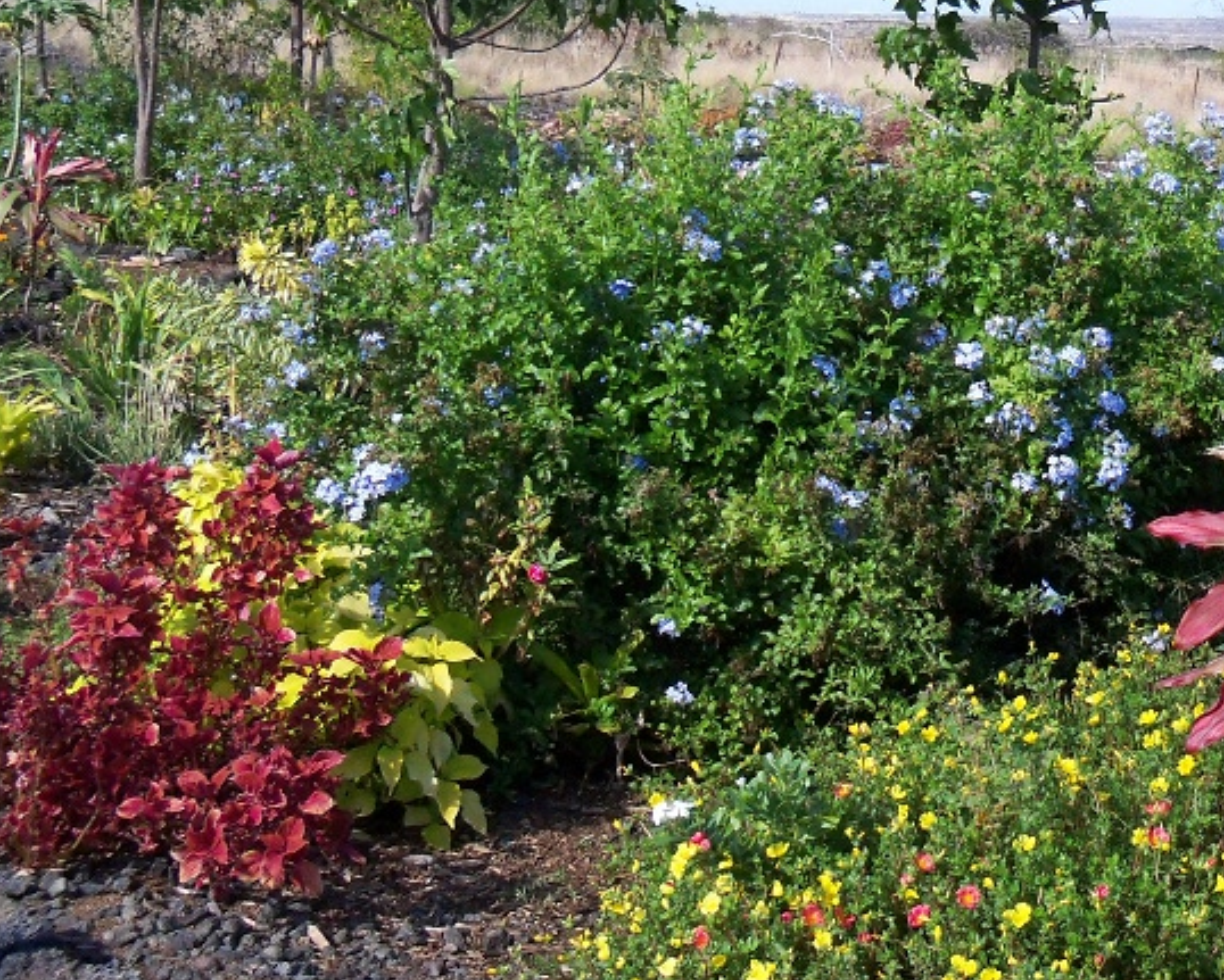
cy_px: 341
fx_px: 2356
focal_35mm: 65
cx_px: 953
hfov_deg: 28.6
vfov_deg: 23.4
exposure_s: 1/1250
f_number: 3.5
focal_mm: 6.2
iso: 200
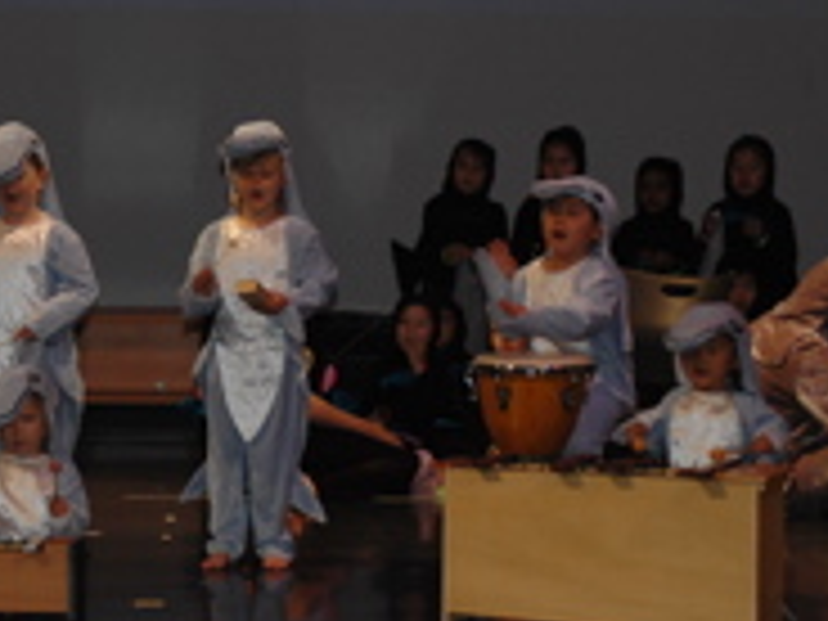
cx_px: -32
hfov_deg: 7.8
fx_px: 6004
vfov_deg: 5.9
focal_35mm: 251
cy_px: 218
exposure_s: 1/60
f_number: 5
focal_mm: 80
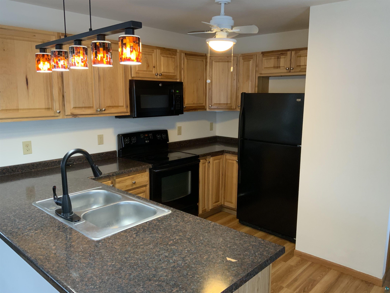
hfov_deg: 61.7
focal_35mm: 29
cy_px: 146
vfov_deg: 48.2
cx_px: 195
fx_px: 327
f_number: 1.8
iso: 250
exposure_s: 1/60
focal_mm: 3
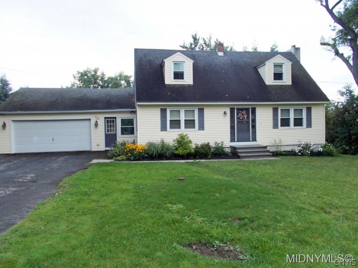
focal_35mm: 26
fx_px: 269
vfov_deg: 53.1
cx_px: 179
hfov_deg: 67.3
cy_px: 134
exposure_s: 1/50
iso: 80
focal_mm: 4.6
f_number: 3.2
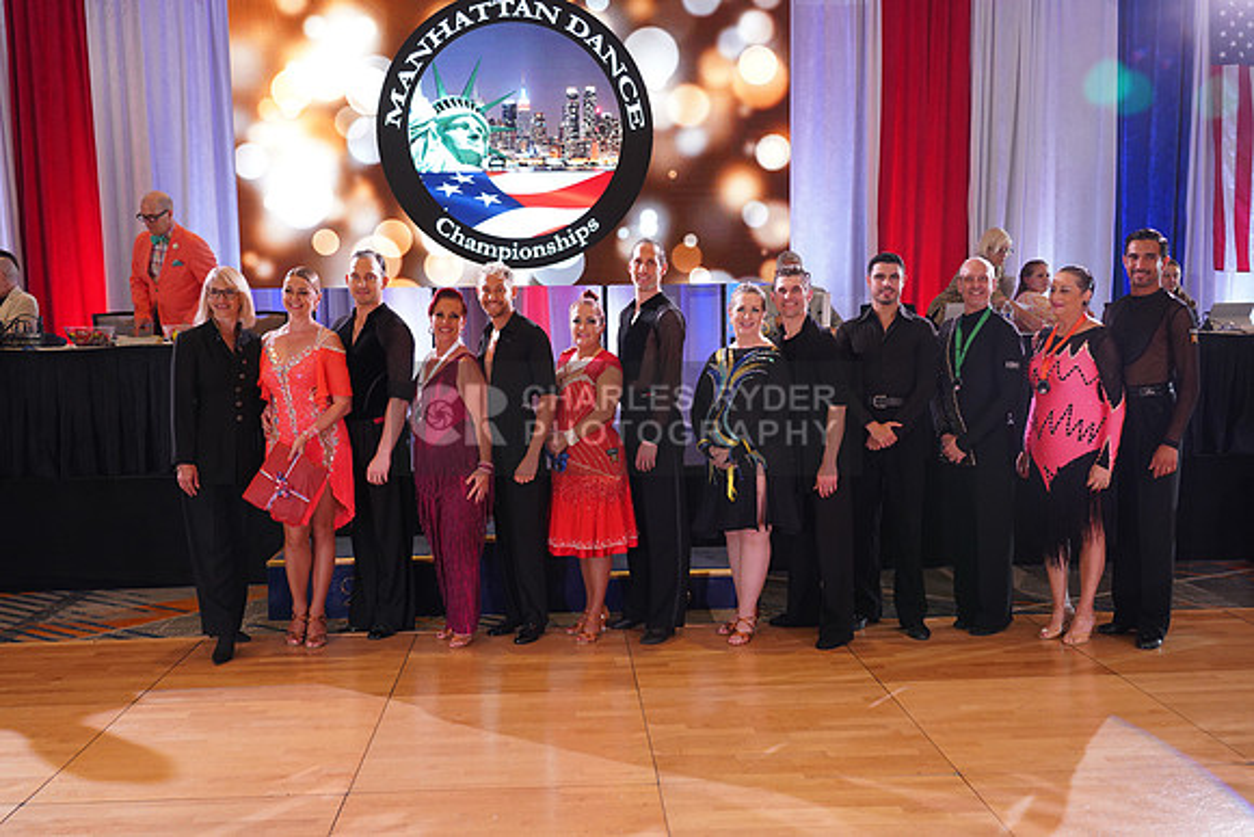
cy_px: 418
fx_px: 1185
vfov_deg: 38.9
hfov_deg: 55.8
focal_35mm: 34
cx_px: 627
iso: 1600
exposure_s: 1/160
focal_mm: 34
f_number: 4.5
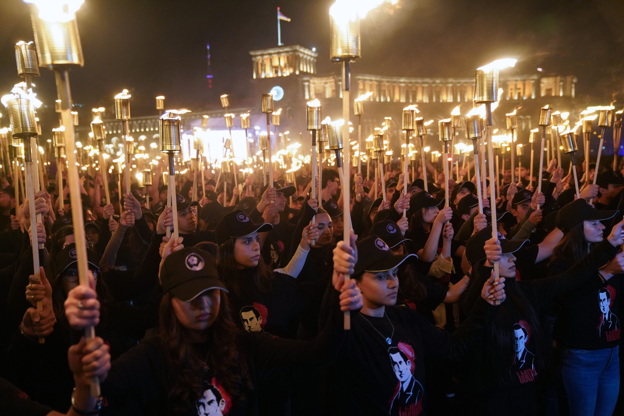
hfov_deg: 55.8
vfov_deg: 38.9
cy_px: 208
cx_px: 312
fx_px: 589
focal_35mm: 34
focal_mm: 34
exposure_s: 1/60
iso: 3200
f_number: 2.8
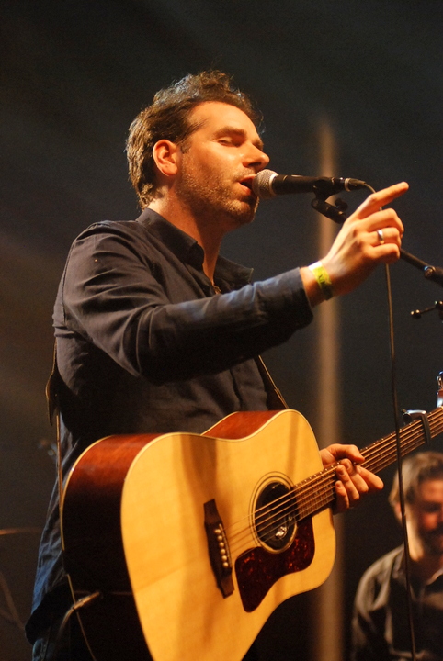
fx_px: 2208
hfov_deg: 11.5
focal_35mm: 120
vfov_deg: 17.0
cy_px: 330
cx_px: 222
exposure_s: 1/500
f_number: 2.8
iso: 1600
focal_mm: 80
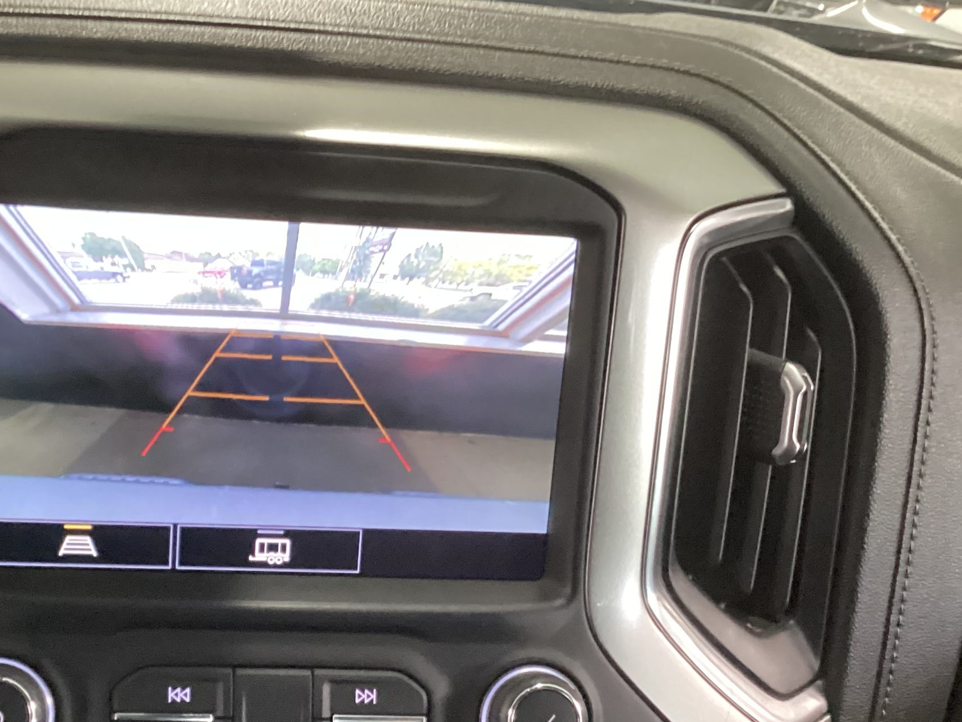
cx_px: 310
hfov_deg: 32.4
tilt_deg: -26.3
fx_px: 1640
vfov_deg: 24.3
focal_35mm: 59
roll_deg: -5.9
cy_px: 618
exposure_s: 1/25
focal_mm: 3.3
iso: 640
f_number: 2.4
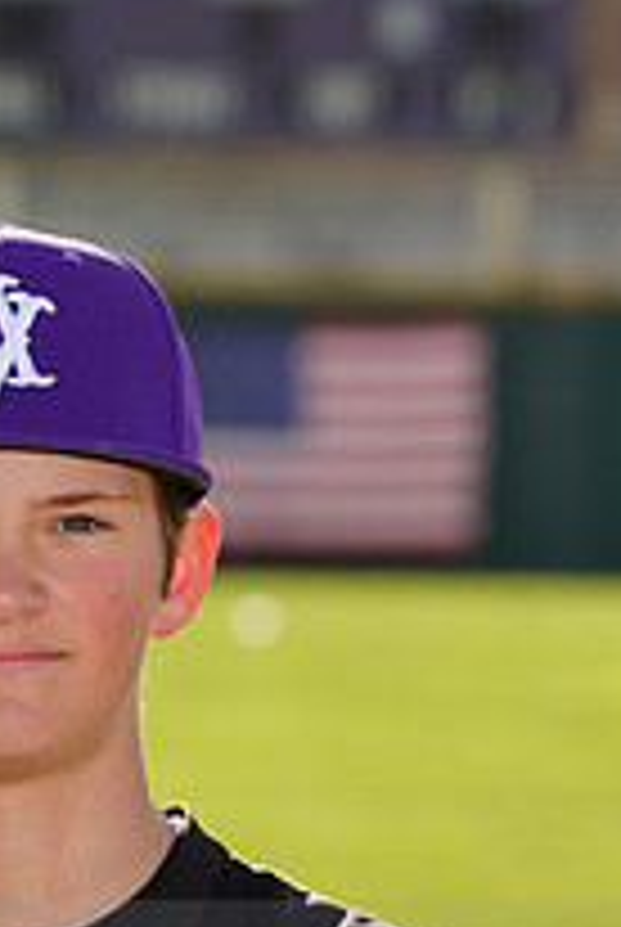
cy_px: 963
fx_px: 16013
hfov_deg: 2.2
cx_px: 65
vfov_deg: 3.3
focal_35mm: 621
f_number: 9
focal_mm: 221
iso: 100
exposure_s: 1/200
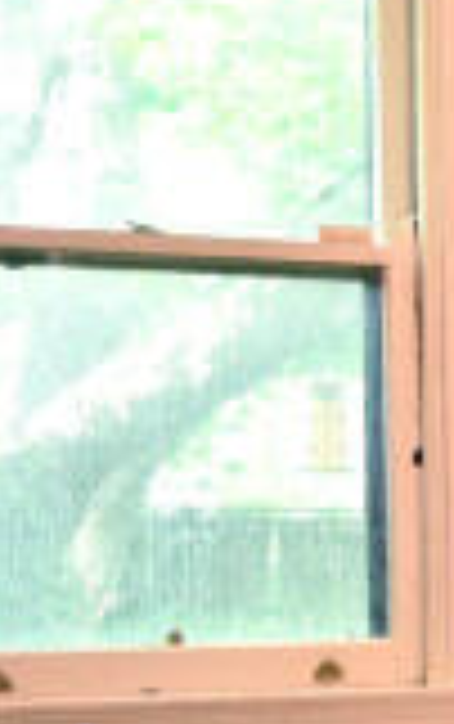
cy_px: 562
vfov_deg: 15.6
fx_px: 2626
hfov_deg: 5.7
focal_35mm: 133
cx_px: 2468
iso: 1800
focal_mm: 14
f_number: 4
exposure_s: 1/60
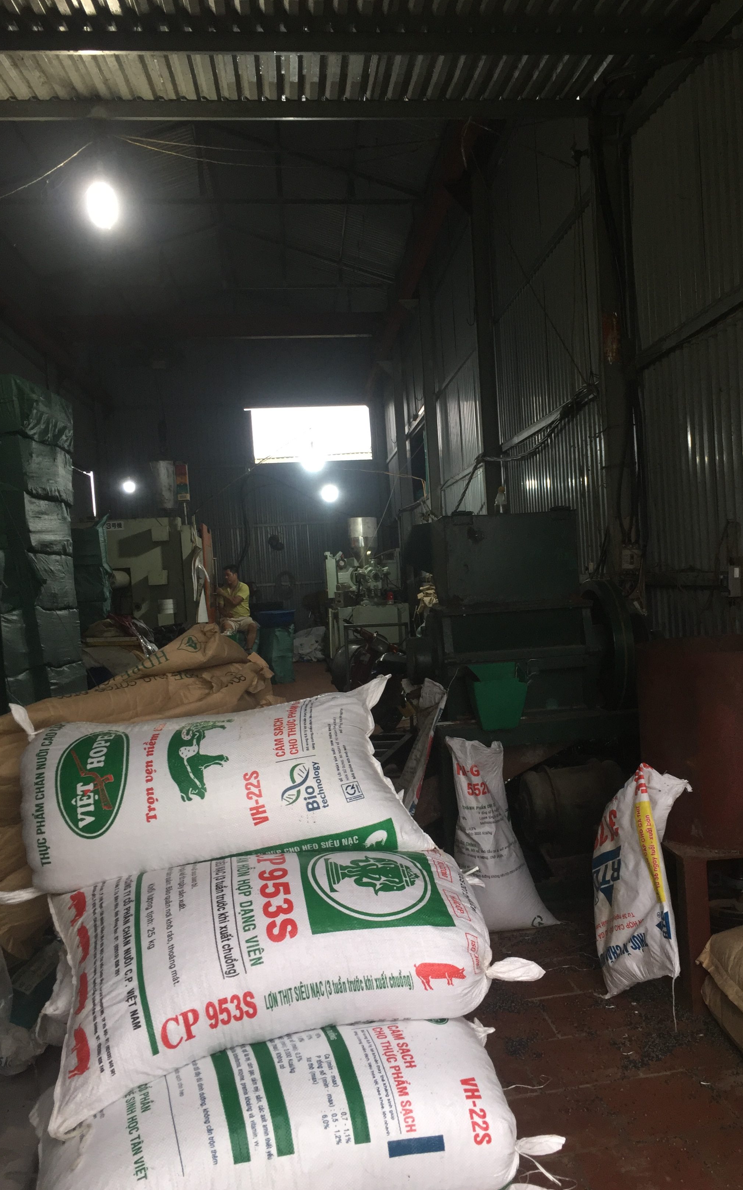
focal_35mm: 31
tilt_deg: -1.5
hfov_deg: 40.4
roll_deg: +2.0
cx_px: 444
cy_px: 599
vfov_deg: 61.2
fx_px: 1004
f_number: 2.2
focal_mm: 4.15
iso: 64
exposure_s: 1/33
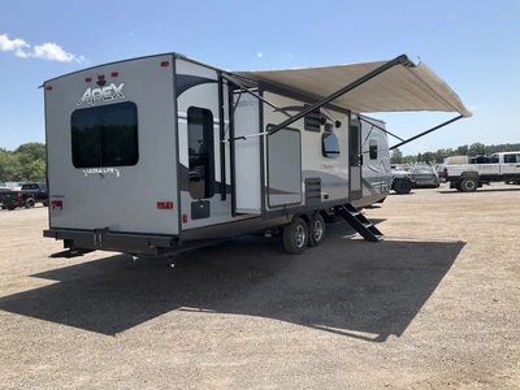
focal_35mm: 29
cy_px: 195
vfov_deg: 48.2
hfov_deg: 61.7
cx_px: 260
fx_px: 436
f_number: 1.8
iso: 25
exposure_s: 1/1250
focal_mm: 3
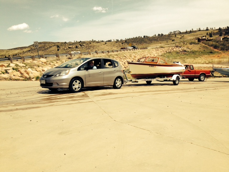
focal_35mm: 35
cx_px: 114
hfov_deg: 52.6
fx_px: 232
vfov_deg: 40.7
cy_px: 86
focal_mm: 4.28
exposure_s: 1/2632
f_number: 2.4
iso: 50
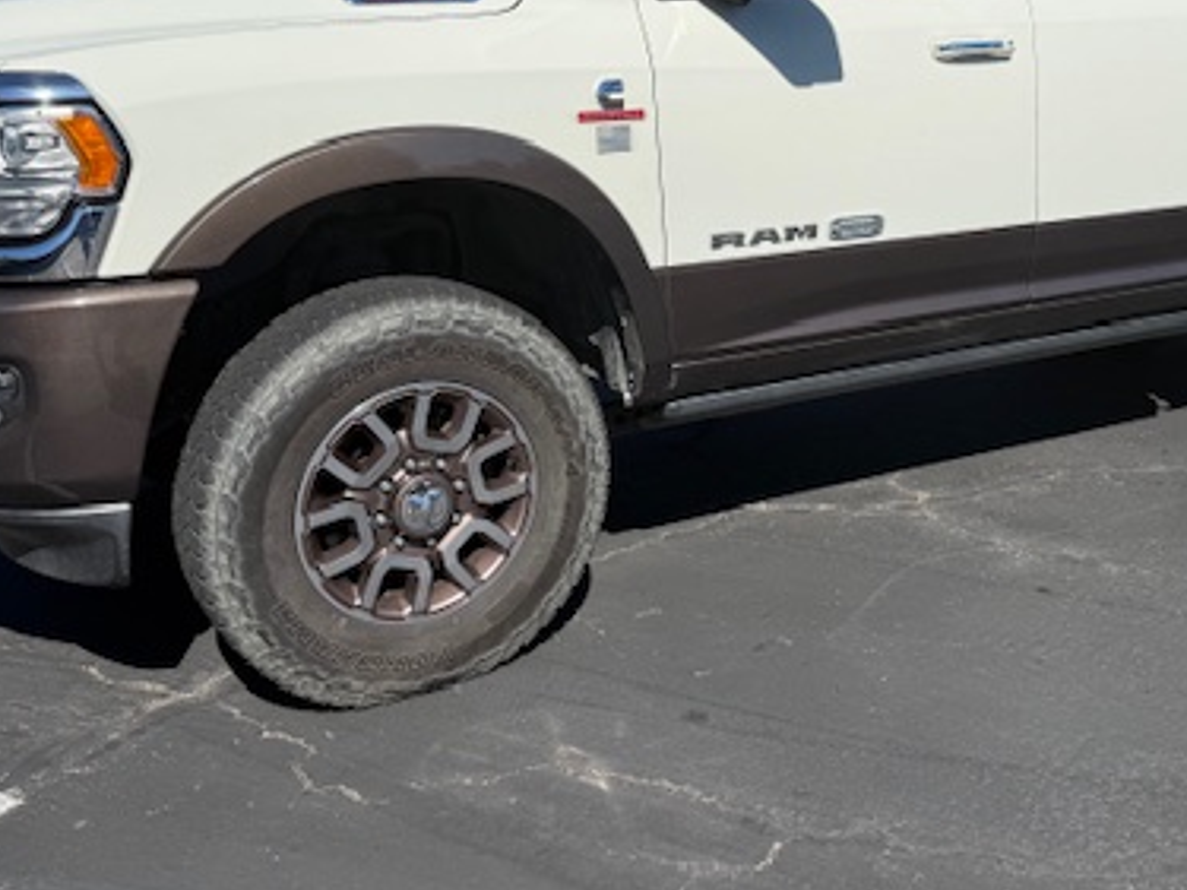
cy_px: 187
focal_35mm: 41
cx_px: 738
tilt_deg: -3.9
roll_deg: +1.4
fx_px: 1405
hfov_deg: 45.4
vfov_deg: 34.1
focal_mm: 6.76
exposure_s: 1/8130
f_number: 1.78
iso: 80
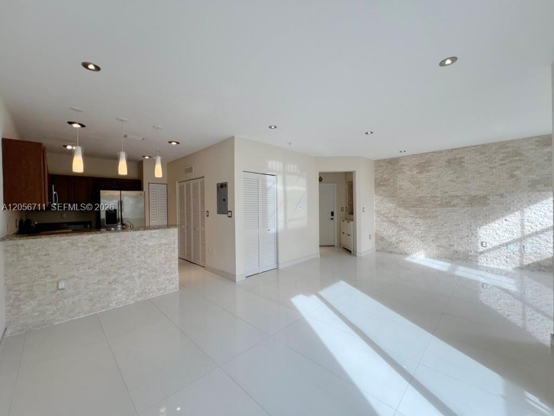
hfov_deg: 106.2
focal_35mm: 13
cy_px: 208
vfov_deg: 89.9
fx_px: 208
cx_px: 277
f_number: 1.8
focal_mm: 1.57
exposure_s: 1/127
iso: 32
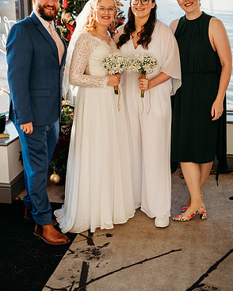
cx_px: 116
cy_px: 115
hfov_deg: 28.1
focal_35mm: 54
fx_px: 465
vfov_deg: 34.6
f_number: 3.5
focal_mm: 47
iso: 140
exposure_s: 1/200
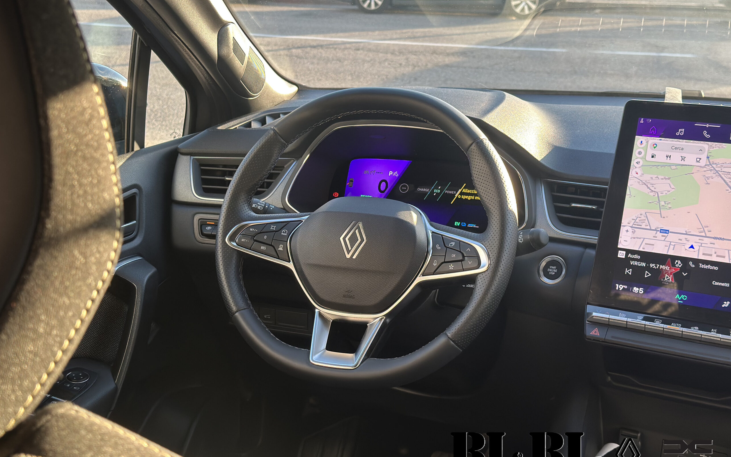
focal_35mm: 51
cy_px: 226
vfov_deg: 25.3
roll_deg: +0.1
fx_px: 1016
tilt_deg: -17.3
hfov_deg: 39.6
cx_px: 366
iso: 80
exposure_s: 1/217
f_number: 1.78
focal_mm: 6.86
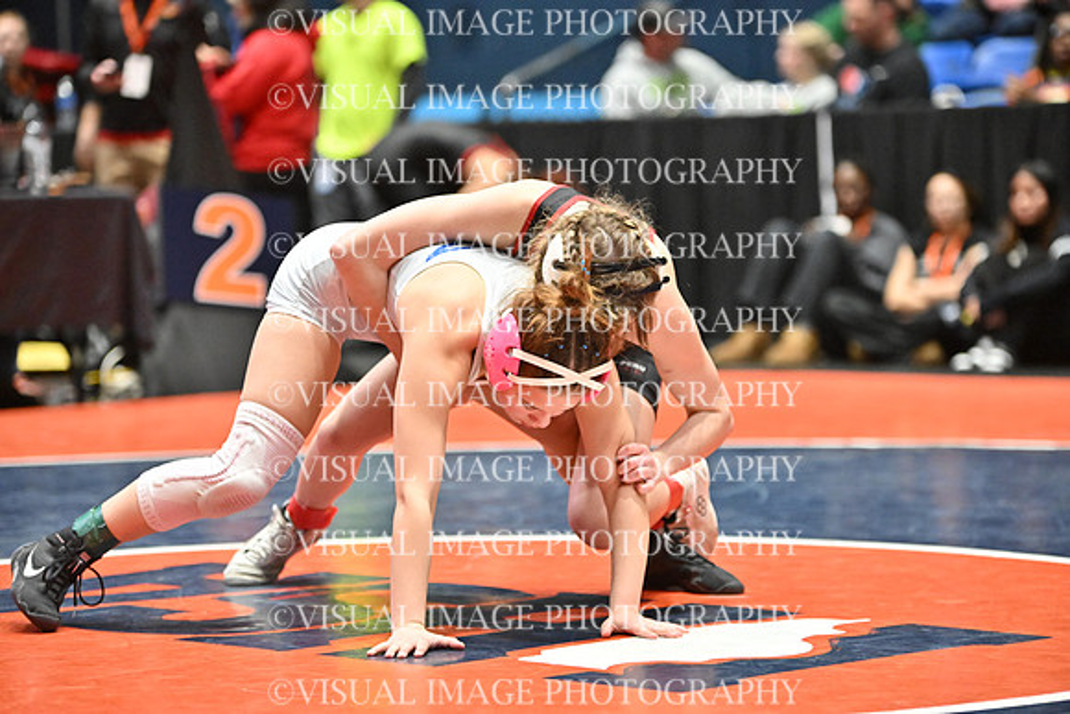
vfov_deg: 9.8
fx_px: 4162
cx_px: 535
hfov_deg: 14.7
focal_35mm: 140
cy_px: 357
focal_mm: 140
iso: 6400
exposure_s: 1/1000
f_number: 2.8
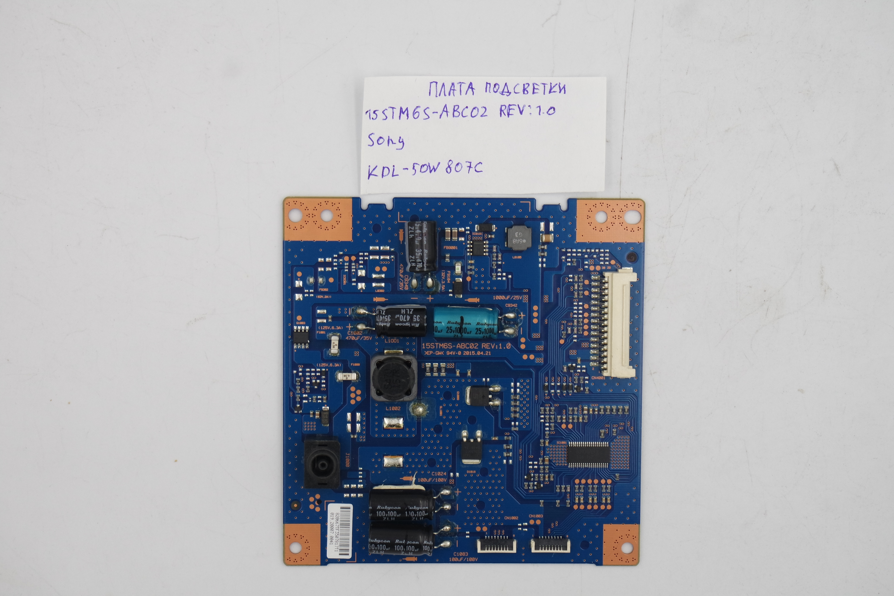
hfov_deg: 31.4
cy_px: 298
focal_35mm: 64
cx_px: 447
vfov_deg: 21.2
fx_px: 1589
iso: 200
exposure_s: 1/125
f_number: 5.6
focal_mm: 24
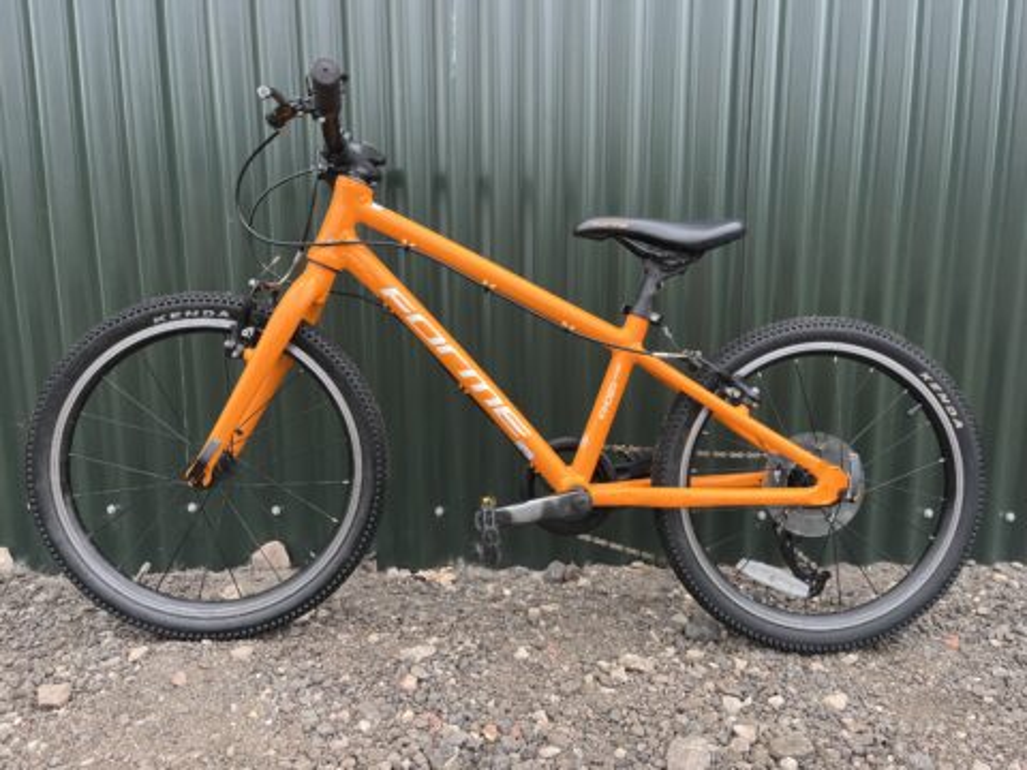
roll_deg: +1.8
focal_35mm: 26
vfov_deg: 53.1
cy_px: 385
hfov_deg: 67.3
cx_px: 514
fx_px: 771
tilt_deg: -9.3
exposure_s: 1/457
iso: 50
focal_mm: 5.1
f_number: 1.6
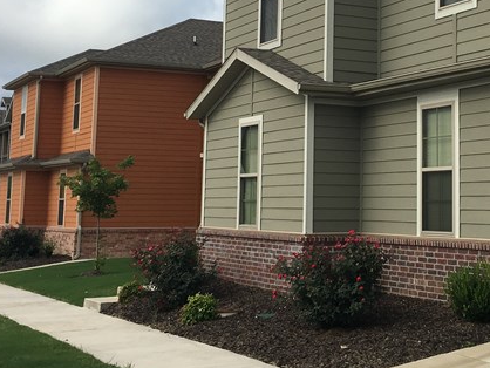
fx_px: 1006
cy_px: 61
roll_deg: -0.3
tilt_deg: +8.1
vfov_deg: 20.5
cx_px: 401
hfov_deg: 26.8
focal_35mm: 71
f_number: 2.2
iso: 25
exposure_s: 1/1326
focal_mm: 4.15
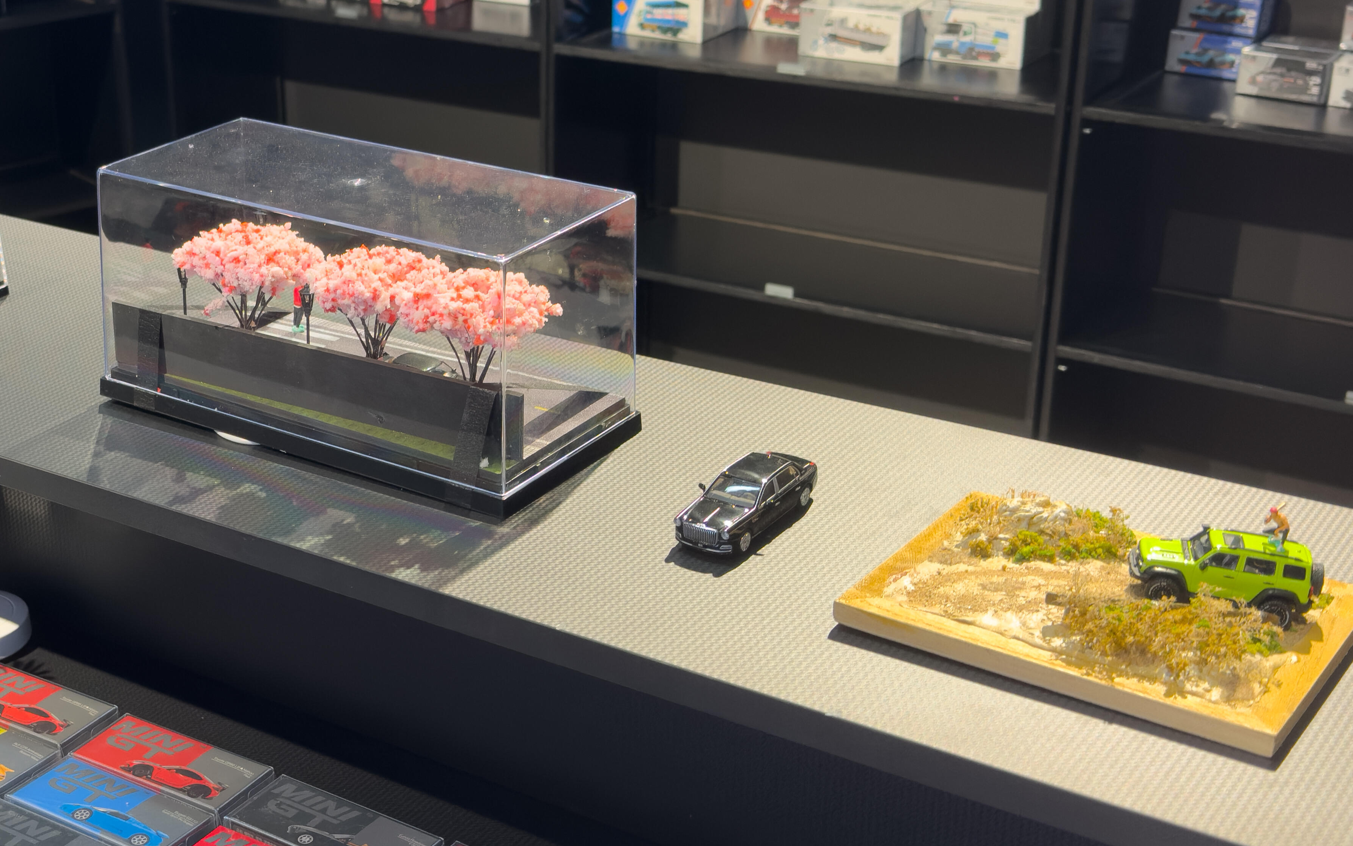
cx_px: 326
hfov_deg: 34.3
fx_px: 2139
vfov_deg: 22.4
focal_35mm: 58
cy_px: 449
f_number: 1.8
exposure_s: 1/50
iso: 80
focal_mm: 6.76
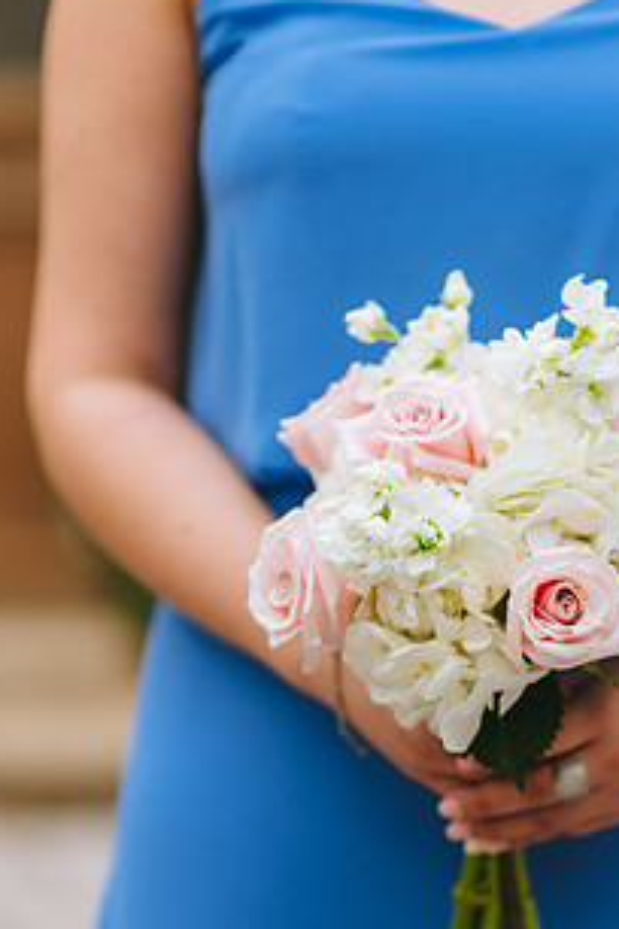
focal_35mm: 125
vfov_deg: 16.4
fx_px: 3224
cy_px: 543
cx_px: 437
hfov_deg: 11.0
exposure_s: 1/3200
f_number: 2
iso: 400
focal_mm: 85
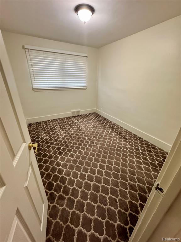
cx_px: 90
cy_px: 121
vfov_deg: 102.1
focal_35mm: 14
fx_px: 98
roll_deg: -1.1
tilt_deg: -24.0
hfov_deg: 85.7
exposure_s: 1/60
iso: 320
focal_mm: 2.22
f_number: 2.2
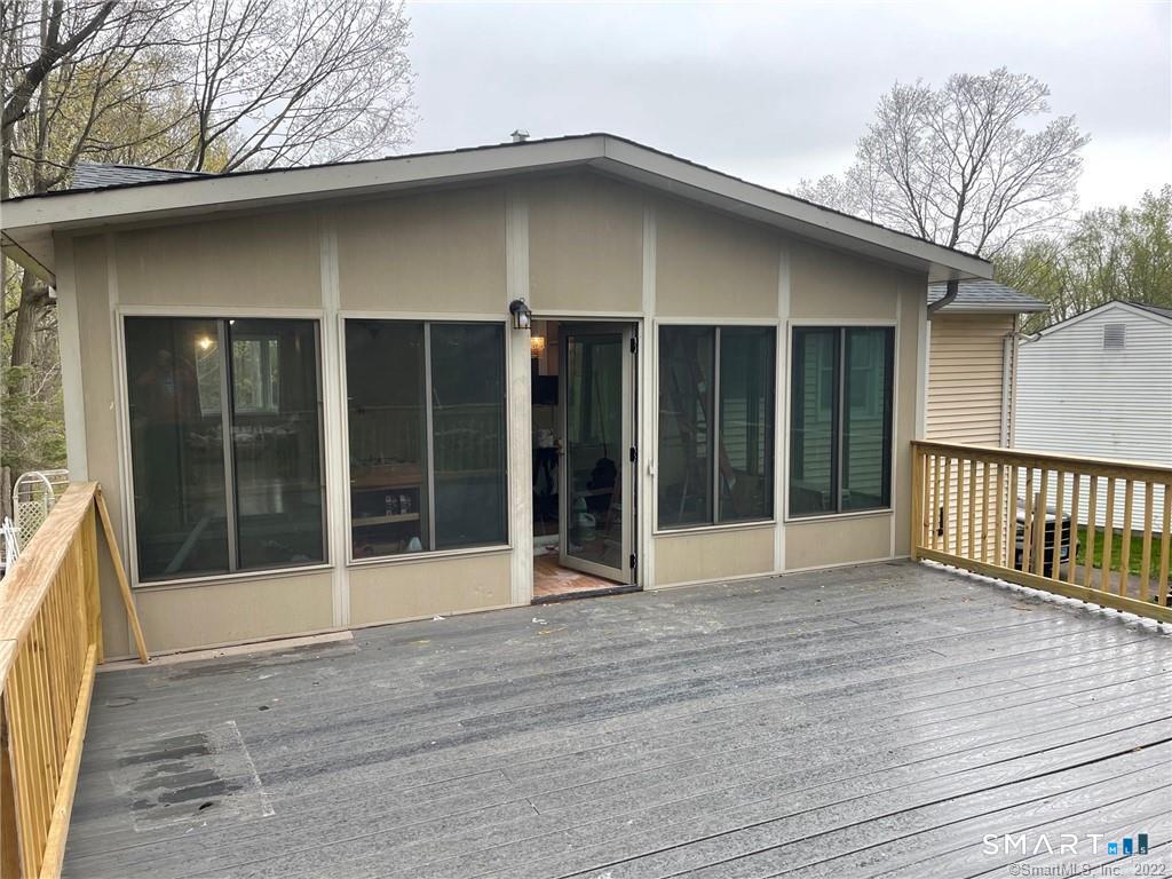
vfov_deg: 53.1
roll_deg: +0.7
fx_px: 880
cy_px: 440
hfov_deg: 67.3
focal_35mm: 26
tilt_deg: -2.9
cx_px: 586
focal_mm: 4.2
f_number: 1.6
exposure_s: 1/186
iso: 32
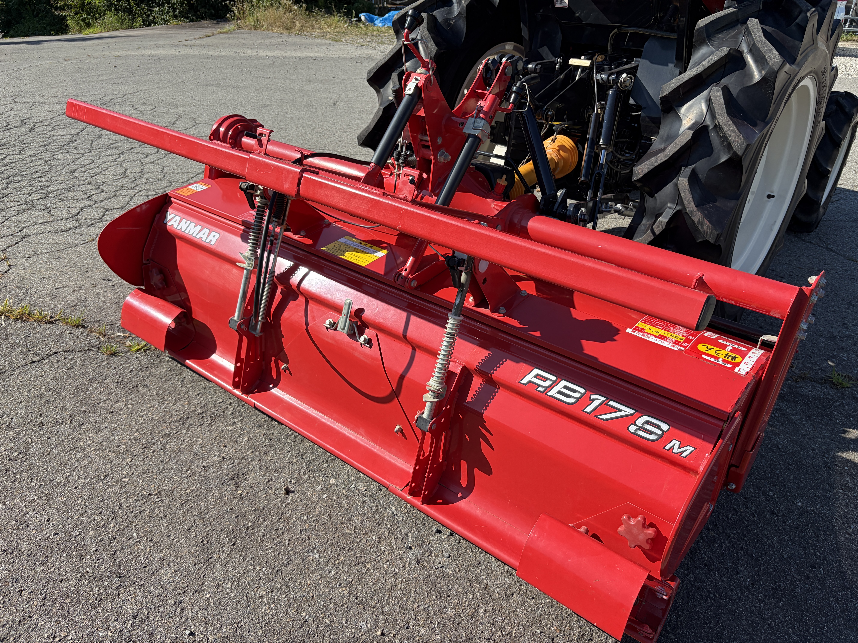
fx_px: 644
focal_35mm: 26
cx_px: 429
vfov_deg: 53.1
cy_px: 322
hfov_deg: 67.3
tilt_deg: -27.2
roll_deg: -2.2
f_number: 1.6
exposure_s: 1/2141
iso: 50
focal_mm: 5.96
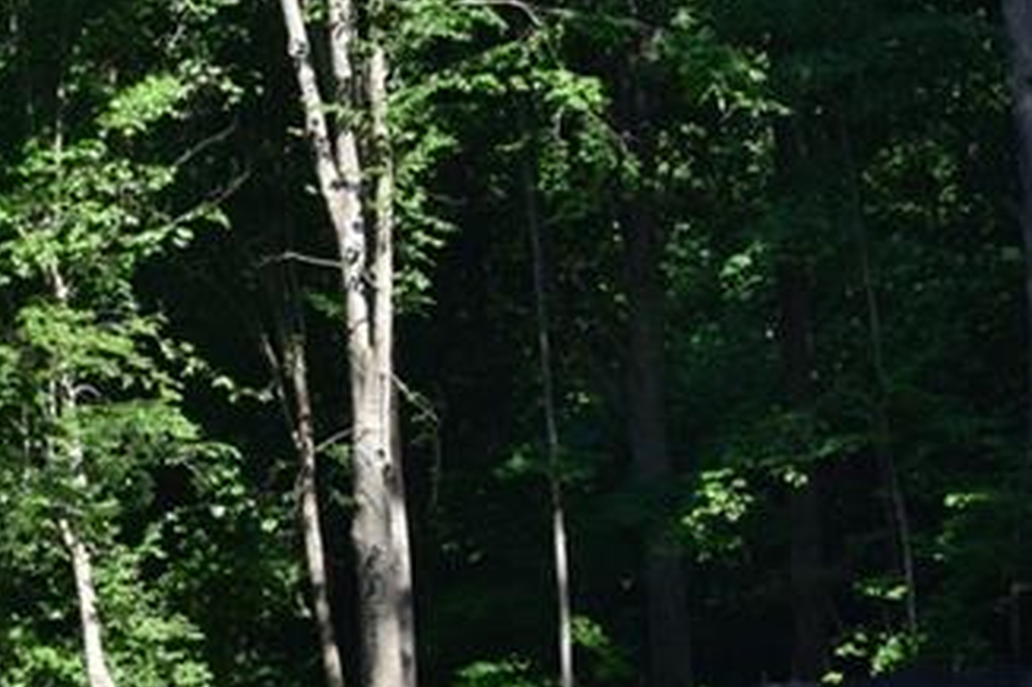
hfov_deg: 12.8
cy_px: 459
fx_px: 4584
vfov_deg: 8.6
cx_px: 133
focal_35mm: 160
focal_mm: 34
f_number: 10
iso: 400
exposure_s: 1/250
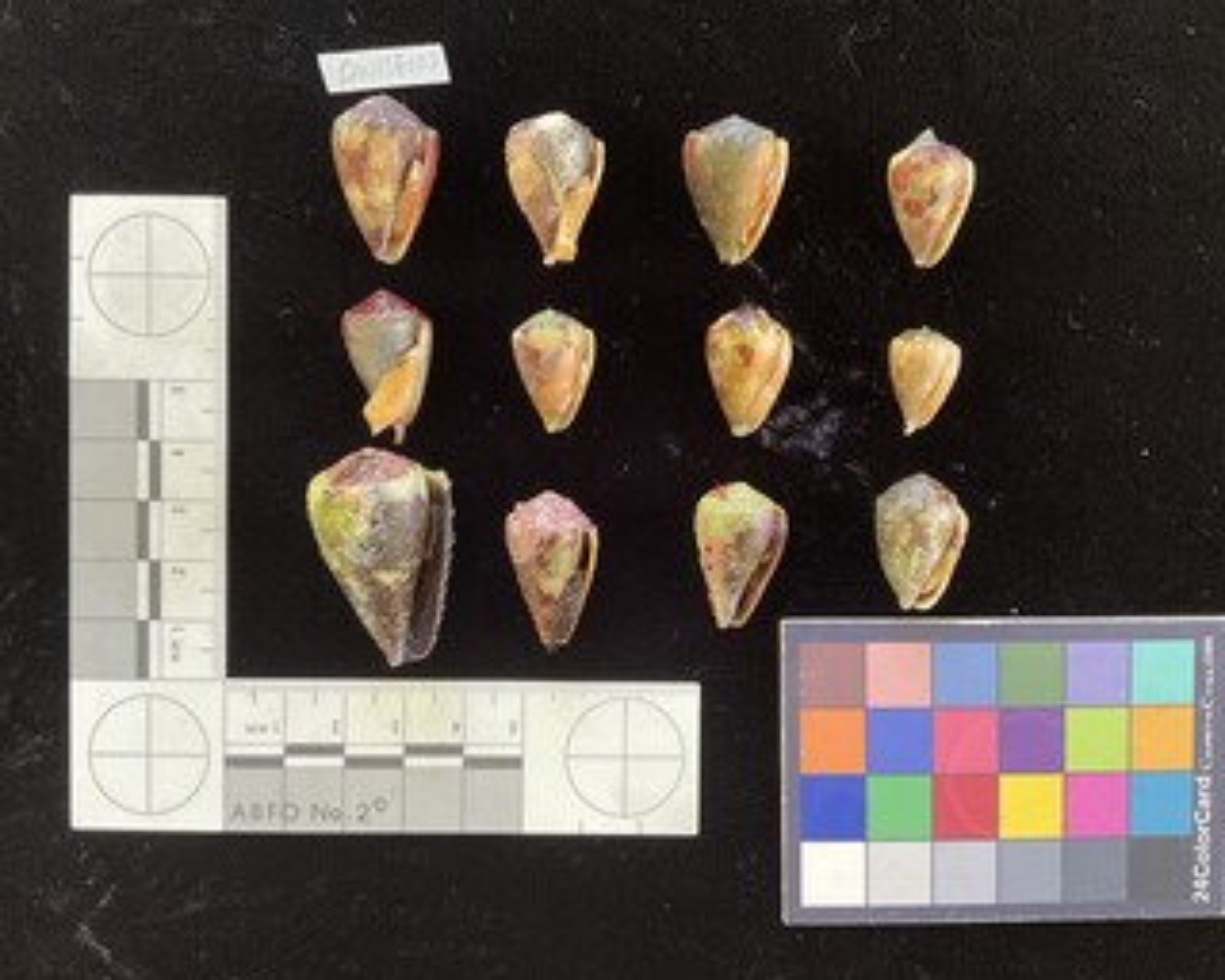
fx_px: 1124
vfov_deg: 47.1
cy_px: 488
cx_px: 609
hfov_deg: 57.2
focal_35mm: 31
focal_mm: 3
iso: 80
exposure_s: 1/50
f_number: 1.8
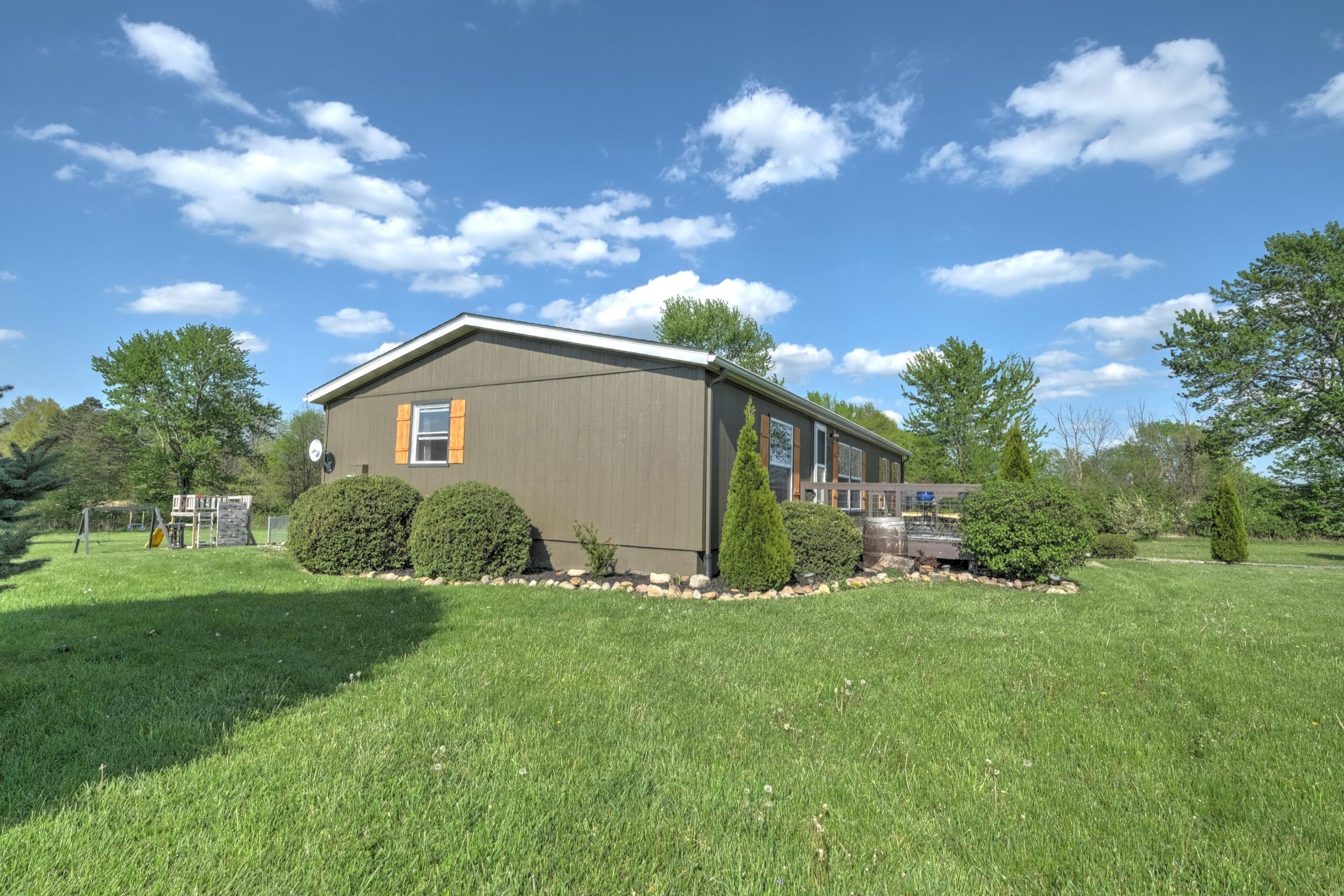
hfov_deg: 96.7
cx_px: 652
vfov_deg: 73.7
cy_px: 452
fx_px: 597
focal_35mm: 16
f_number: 7.1
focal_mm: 10
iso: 200
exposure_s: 1/800
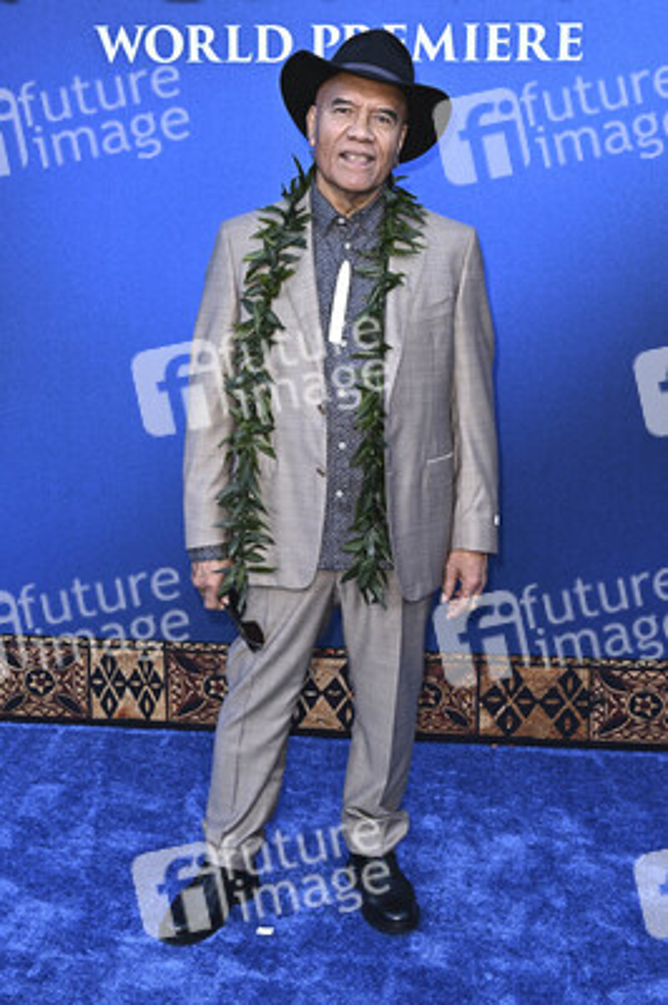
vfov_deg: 44.5
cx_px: 334
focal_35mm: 44
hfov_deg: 30.5
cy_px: 502
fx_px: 1227
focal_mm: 44
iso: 800
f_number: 6.3
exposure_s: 1/250
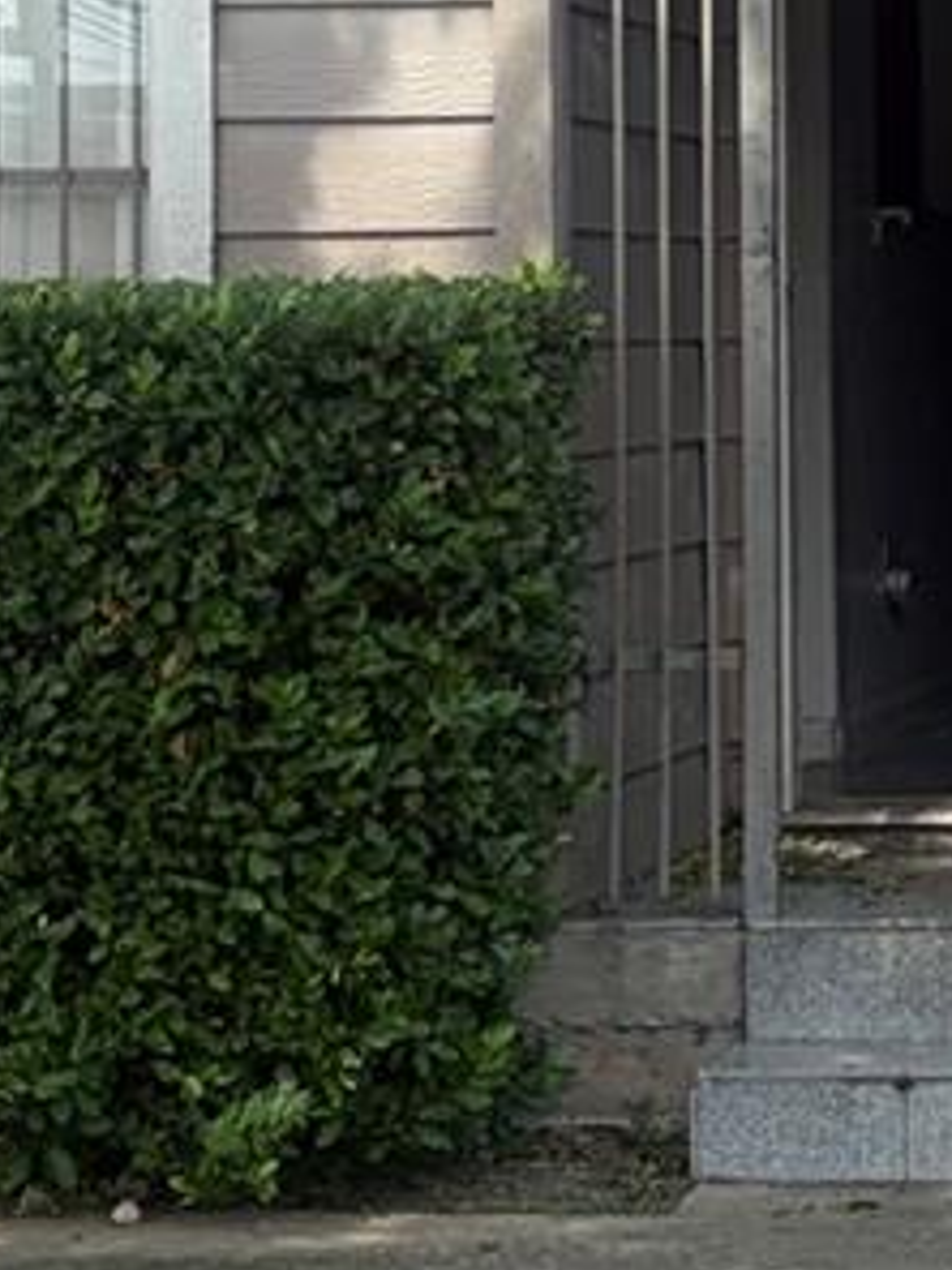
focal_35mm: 135
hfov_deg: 10.6
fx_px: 4950
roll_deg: +0.7
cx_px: 1454
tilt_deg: +2.2
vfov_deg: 14.5
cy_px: 120
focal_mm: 5.96
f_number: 1.6
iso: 50
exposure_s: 1/1311
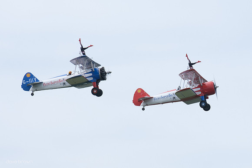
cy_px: 56
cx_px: 188
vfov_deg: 1.9
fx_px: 4984
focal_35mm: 712
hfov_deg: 2.9
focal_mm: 258.4
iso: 160
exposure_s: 1/250
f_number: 10
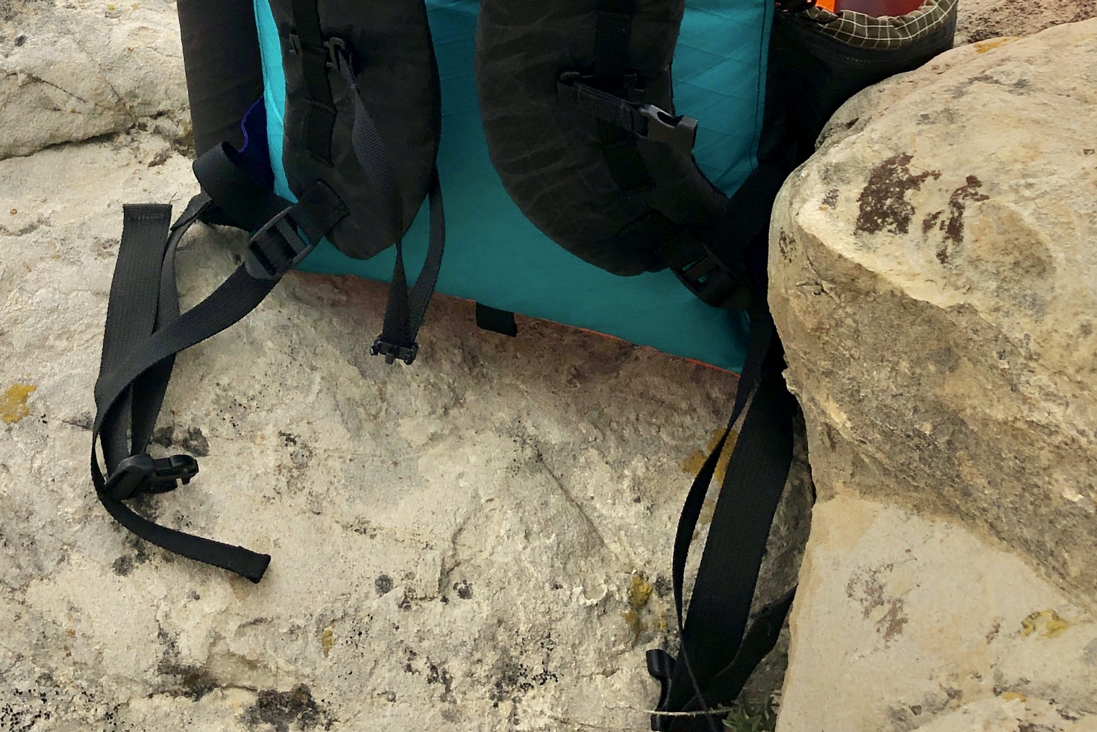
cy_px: -236
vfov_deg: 21.4
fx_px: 1737
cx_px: 317
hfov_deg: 34.5
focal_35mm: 57
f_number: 1.8
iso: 20
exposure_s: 1/1621
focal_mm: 4
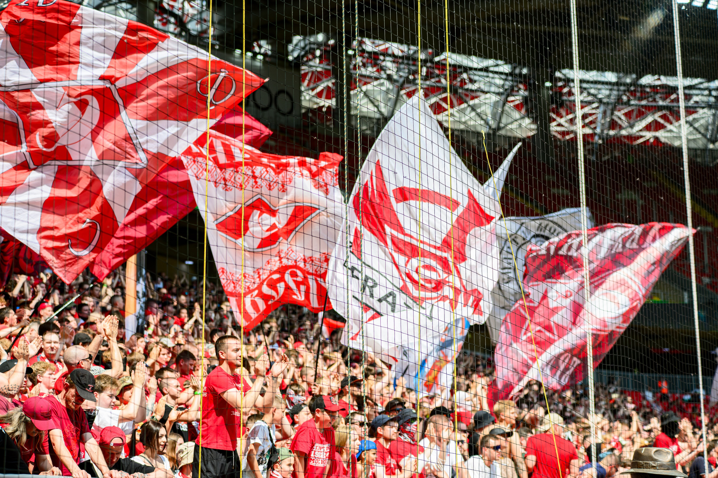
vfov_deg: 16.7
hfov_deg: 24.8
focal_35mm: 82
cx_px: 359
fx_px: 1635
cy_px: 239
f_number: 3.5
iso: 640
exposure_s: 1/4000
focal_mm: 82
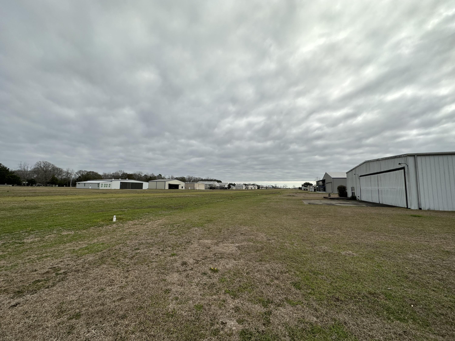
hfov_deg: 102.1
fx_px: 184
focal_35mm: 14
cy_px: 170
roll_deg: +2.2
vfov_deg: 85.7
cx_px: 228
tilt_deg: +6.8
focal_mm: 2.22
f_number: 2.2
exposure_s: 1/3610
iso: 50
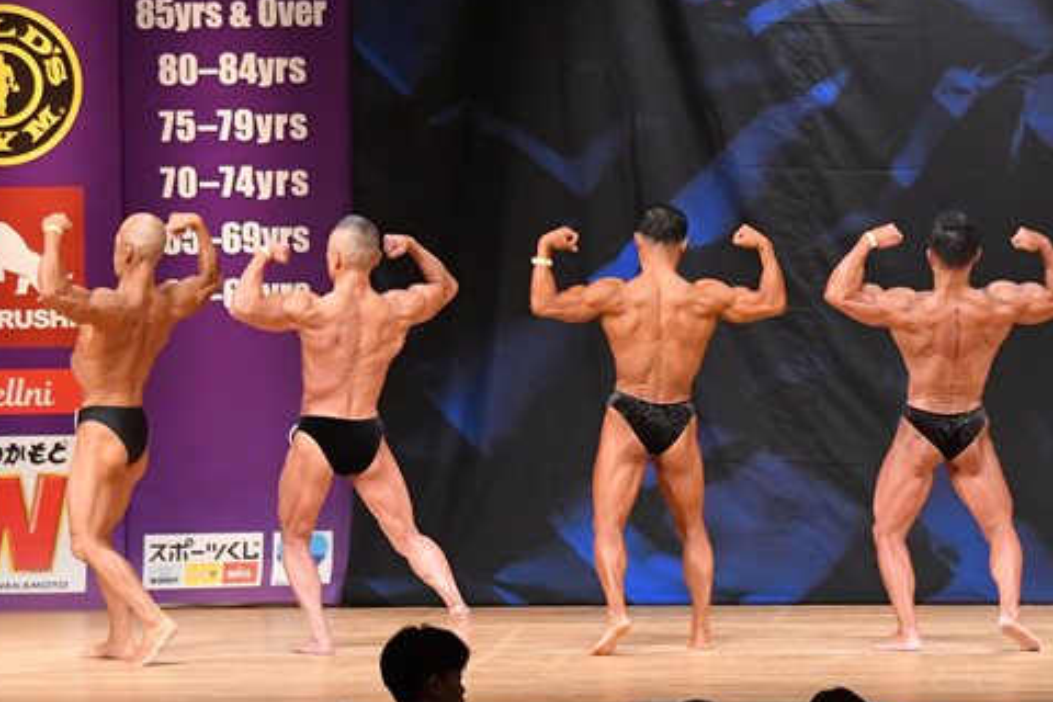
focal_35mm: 218
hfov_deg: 9.4
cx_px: 642
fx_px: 6376
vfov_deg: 6.3
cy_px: 309
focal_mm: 90
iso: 6400
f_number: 5.6
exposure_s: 1/400
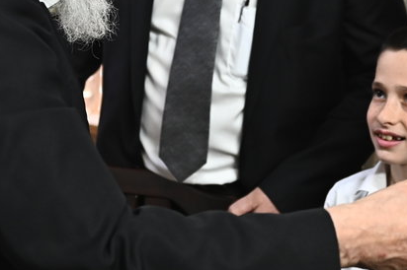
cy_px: -33
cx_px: 242
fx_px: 1344
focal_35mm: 119
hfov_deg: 17.2
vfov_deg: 11.3
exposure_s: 1/200
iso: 1250
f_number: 3.2
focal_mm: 35
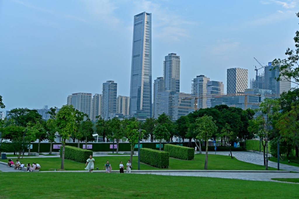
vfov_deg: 30.5
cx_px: 150
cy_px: 100
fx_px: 365
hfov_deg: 44.5
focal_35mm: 44
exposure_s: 1/100
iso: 100
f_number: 5.3
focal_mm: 44
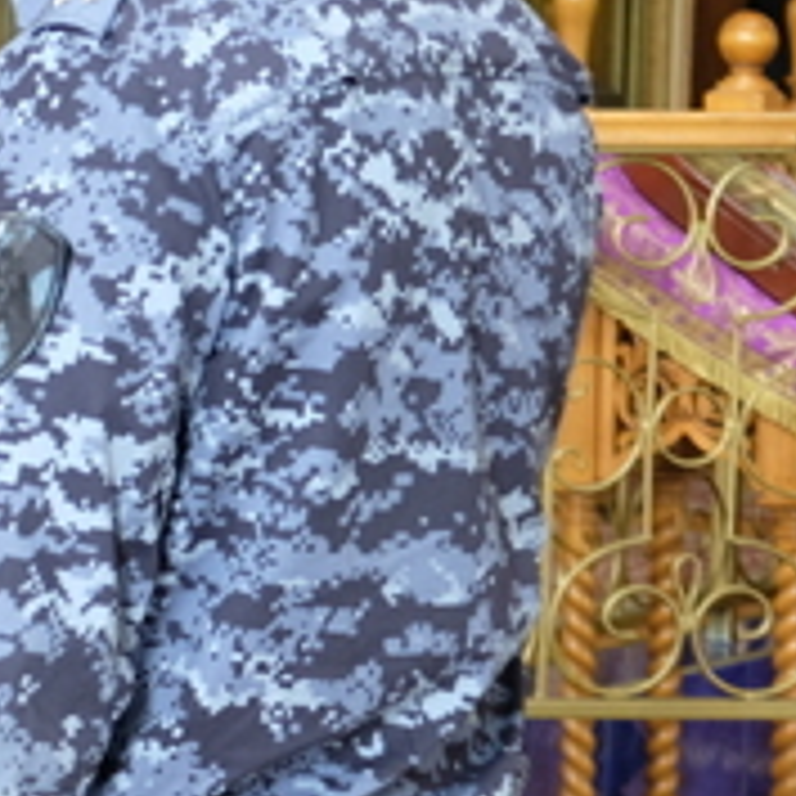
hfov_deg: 11.6
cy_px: 387
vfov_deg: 12.1
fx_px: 3746
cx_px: -436
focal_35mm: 144
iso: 800
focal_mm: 26.5
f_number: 3.2
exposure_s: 1/18
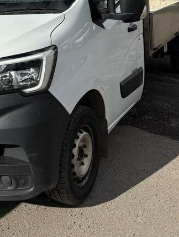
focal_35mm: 54
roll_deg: +5.2
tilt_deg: +1.3
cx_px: 25
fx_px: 372
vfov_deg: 32.9
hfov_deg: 26.4
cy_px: 5
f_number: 1.6
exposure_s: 1/8850
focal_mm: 5.96
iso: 50
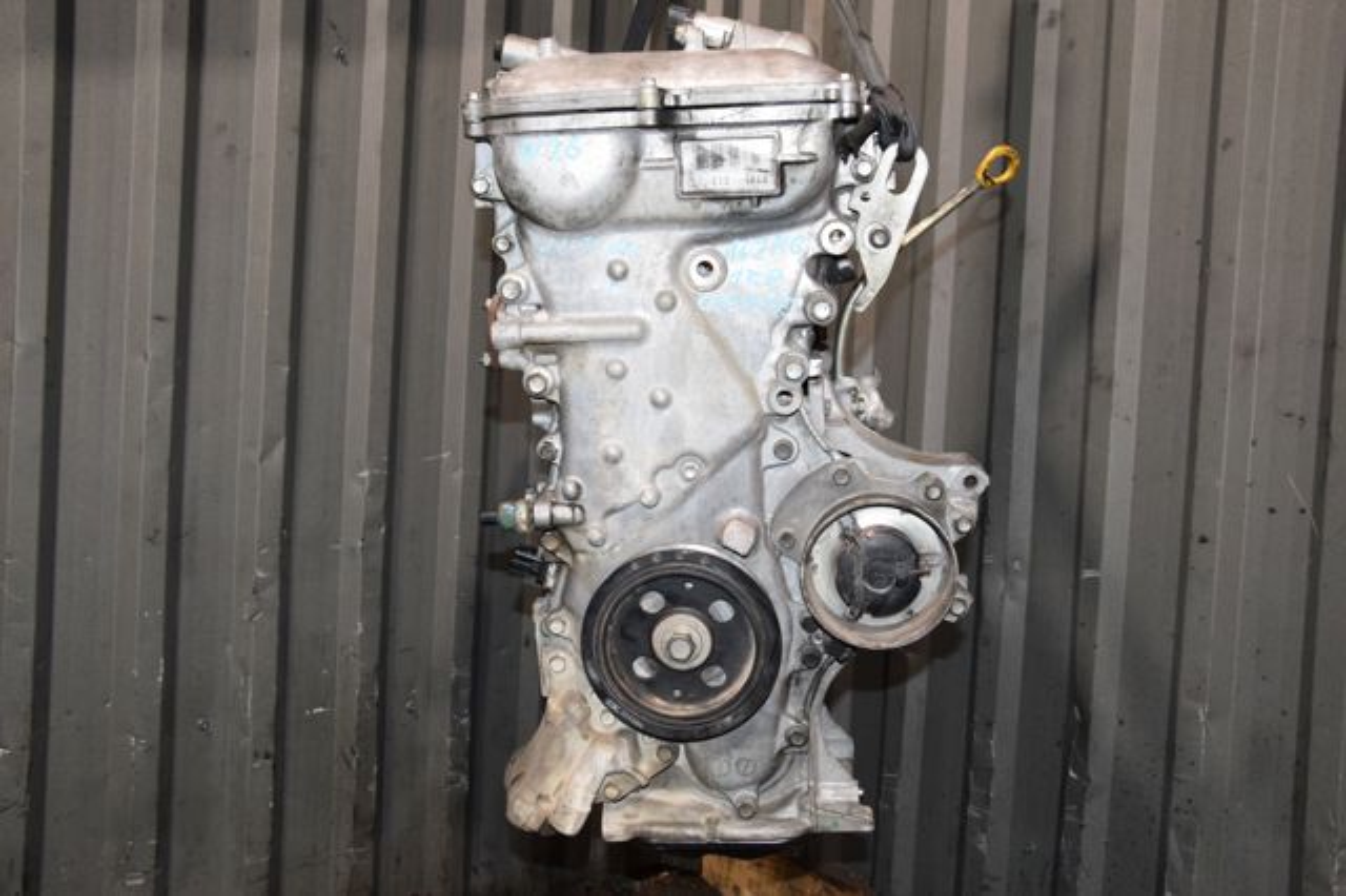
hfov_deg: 57.2
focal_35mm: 33
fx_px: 1233
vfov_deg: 39.9
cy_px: 448
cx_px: 673
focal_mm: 22
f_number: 5.6
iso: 1600
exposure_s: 1/60
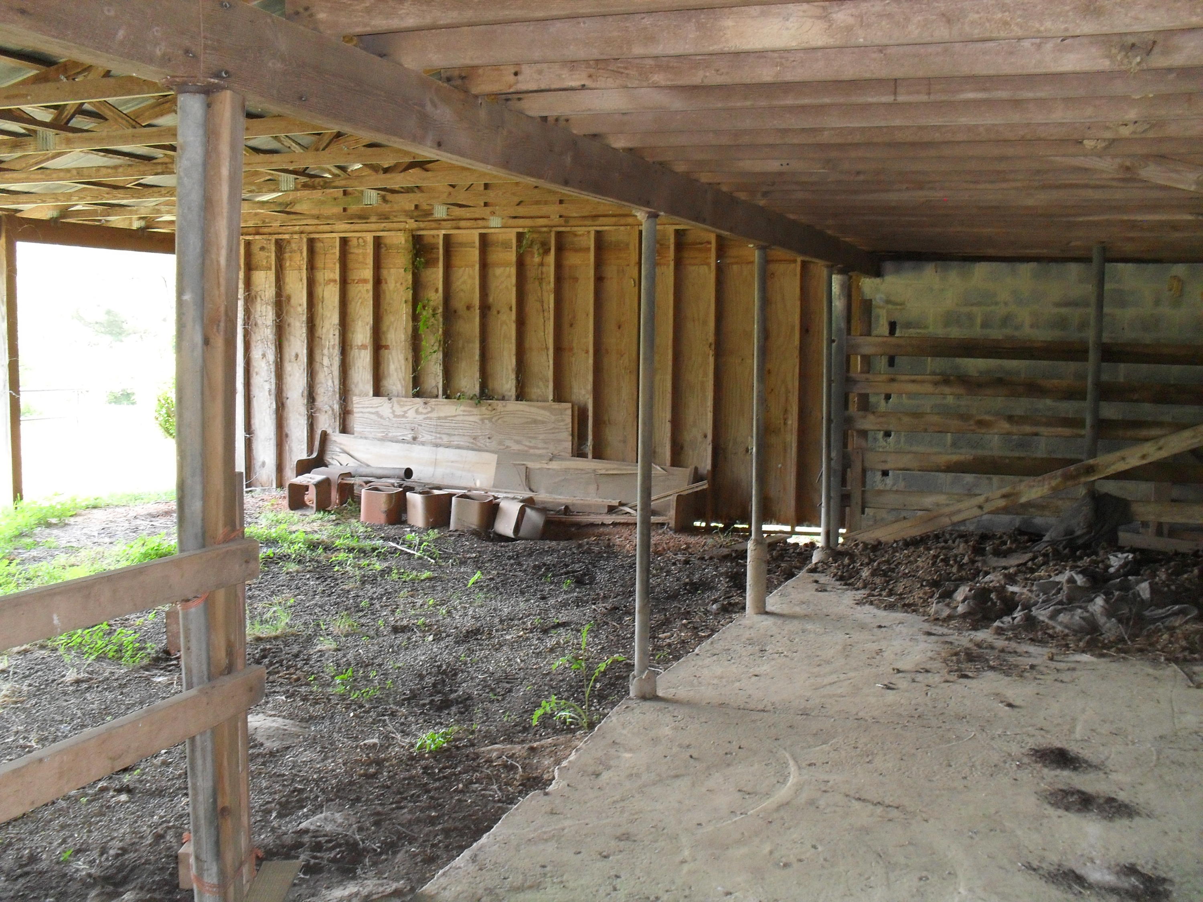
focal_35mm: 35
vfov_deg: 40.7
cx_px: 602
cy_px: 451
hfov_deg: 52.6
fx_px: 1216
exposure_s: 1/45
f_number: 3.2
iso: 200
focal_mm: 6.3
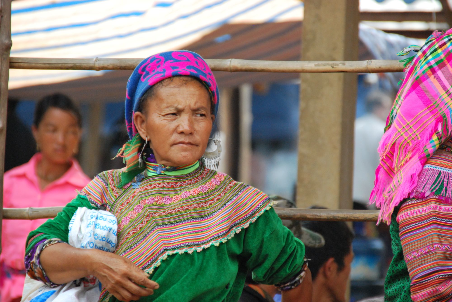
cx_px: 226
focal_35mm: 300
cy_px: 151
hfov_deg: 6.9
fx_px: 3771
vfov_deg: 4.6
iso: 900
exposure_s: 1/500
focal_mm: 200
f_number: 6.3
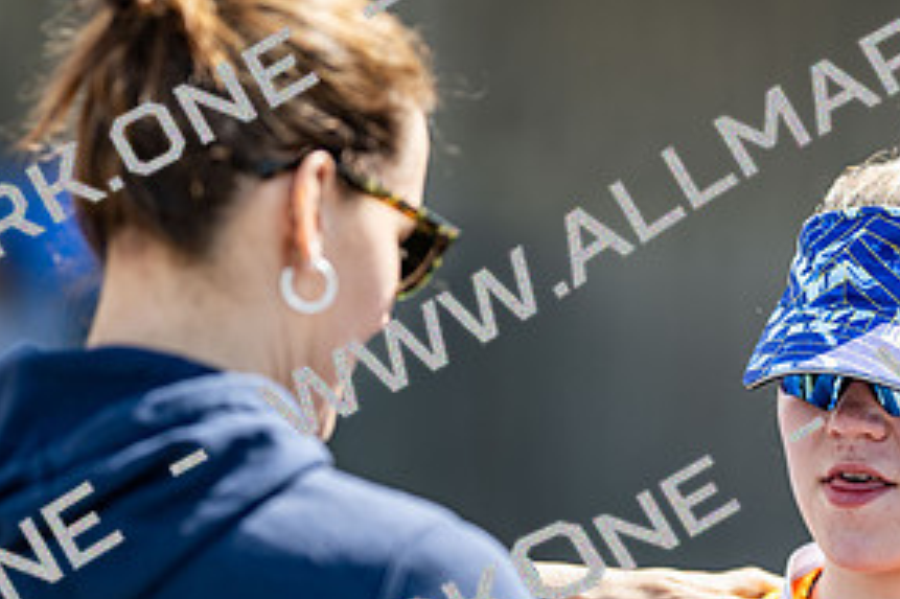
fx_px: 6821
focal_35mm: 273
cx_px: 646
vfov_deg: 5.0
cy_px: 447
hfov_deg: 7.5
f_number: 1.8
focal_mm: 135
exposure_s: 1/1000
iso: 64
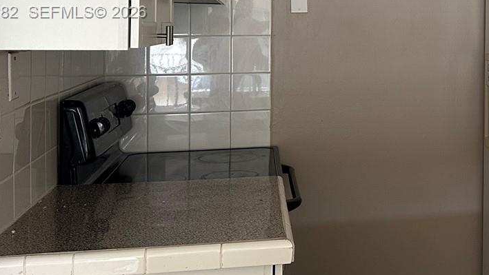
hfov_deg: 32.7
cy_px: 13
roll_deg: -0.5
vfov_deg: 19.9
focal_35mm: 59
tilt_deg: +0.8
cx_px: 483
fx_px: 765
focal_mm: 6.86
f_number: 1.78
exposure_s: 1/69
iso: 250
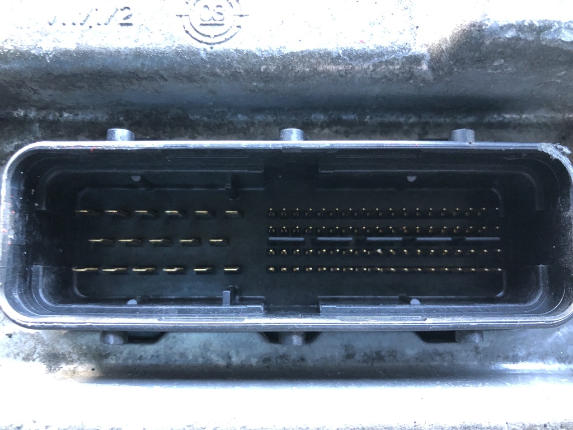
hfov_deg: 63.4
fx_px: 463
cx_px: 286
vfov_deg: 49.7
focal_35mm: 28
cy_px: 215
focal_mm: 4
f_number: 1.8
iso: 80
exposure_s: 1/15
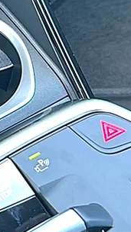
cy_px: 34
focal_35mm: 103
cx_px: -132
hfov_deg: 10.7
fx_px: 636
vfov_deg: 20.4
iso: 200
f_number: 1.78
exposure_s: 1/80
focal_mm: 6.86
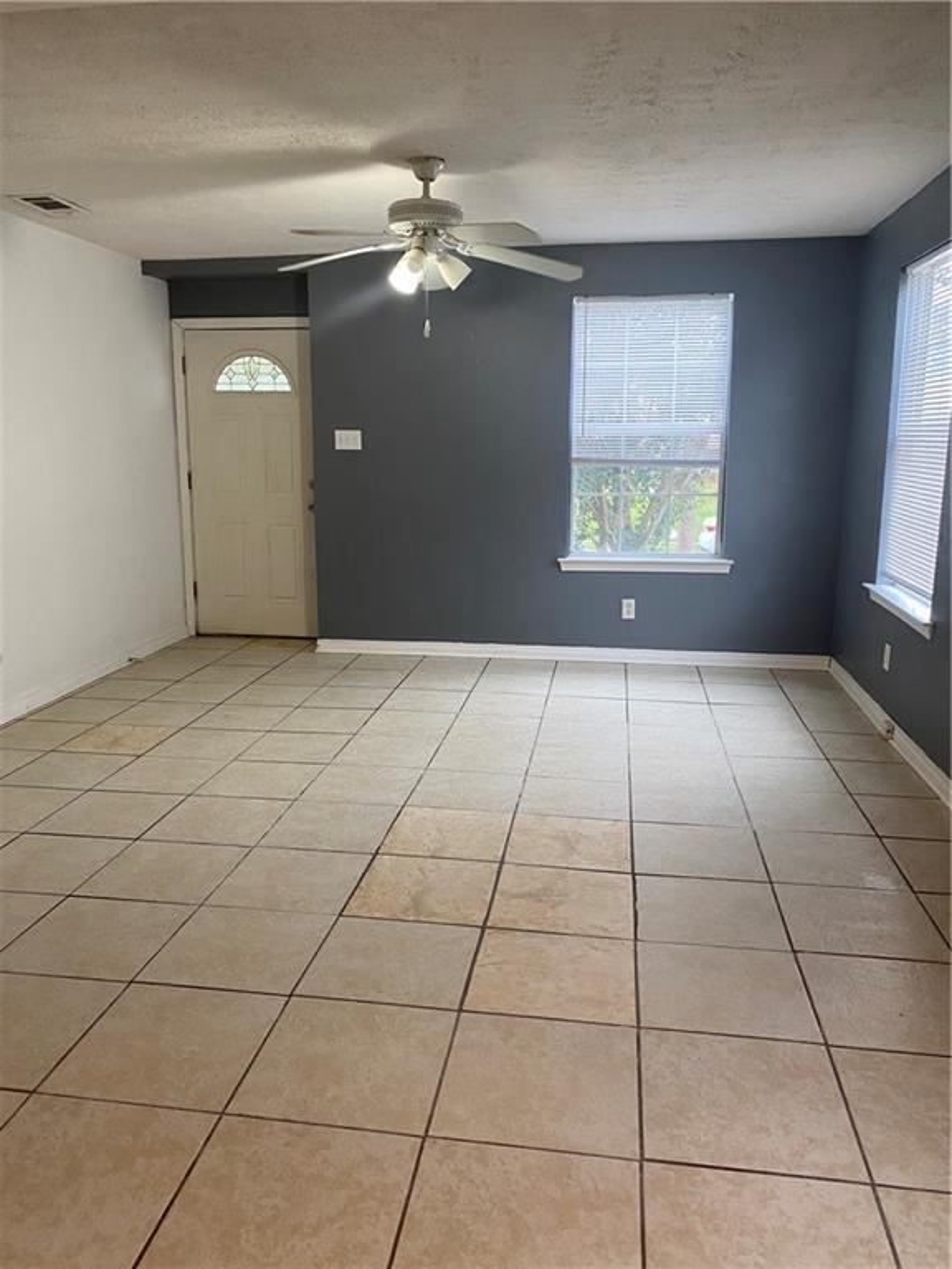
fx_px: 953
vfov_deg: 67.3
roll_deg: +0.0
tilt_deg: -10.6
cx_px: 476
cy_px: 634
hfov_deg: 53.1
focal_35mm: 26
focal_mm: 4.25
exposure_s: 1/60
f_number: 1.8
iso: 125
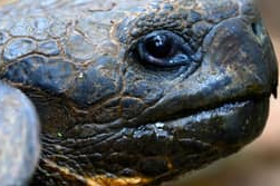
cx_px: 102
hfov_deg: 3.2
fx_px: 4951
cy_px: 95
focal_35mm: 637
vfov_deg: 2.2
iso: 320
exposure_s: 1/125
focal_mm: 400
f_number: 6.3
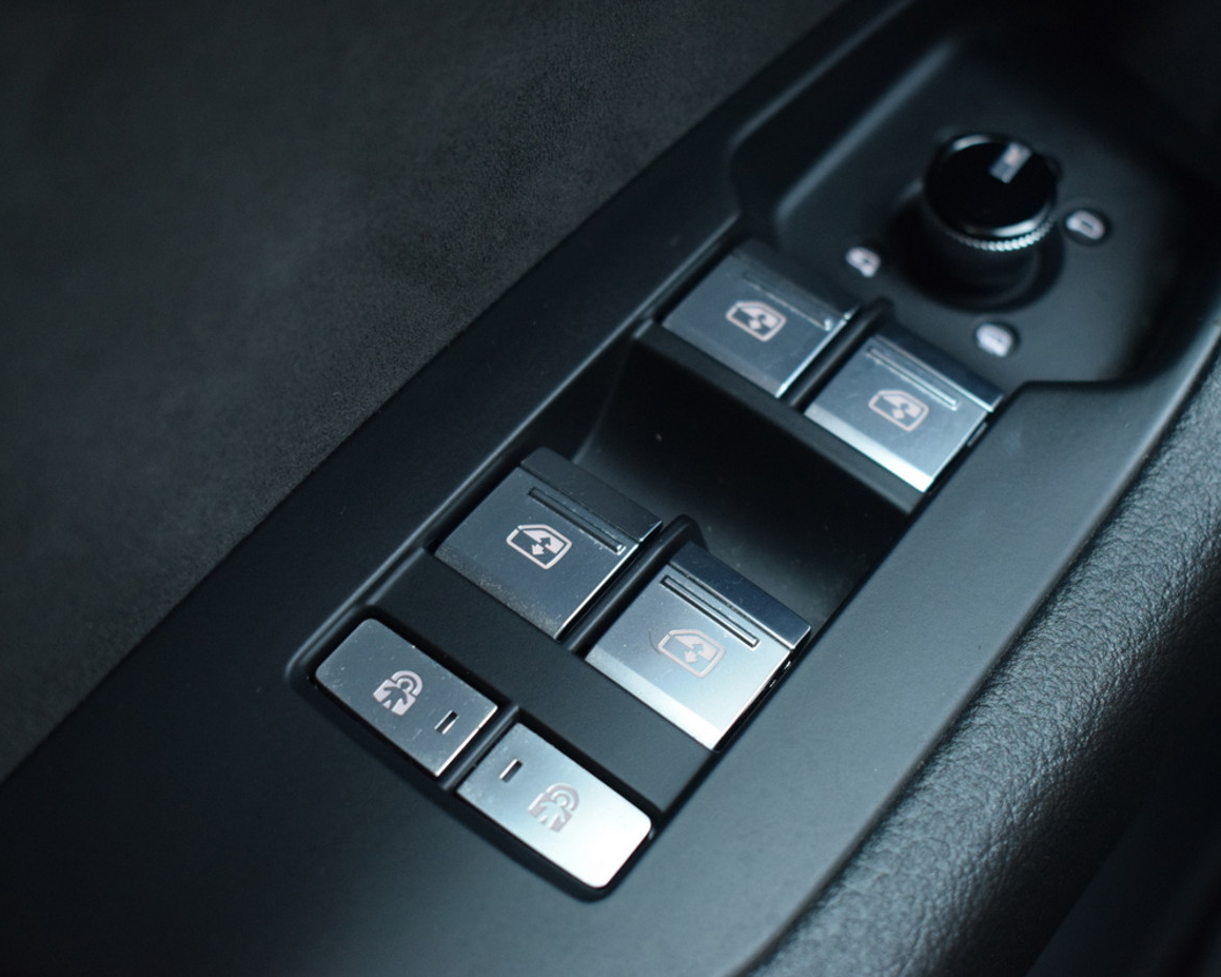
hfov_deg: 36.6
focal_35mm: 51
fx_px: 1843
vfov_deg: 29.7
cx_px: 709
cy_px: 491
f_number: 4.2
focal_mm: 30
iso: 1800
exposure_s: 1/60
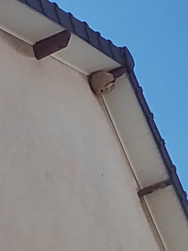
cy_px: 126
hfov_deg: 13.1
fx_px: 818
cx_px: 94
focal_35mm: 113
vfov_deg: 17.4
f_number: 2.2
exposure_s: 1/1122
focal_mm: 1.68
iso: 100
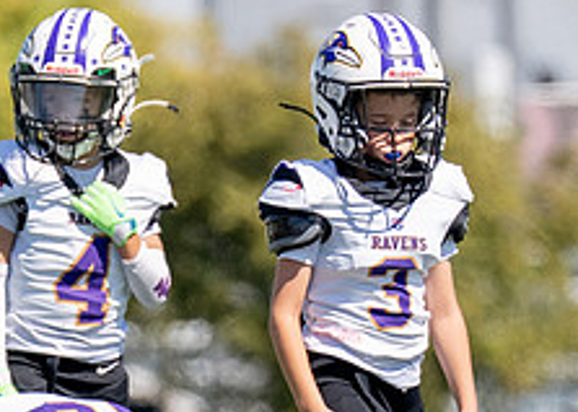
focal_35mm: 1222
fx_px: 20048
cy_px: 561
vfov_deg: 1.2
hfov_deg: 1.7
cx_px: 170
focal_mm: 200
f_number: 2.8
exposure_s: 1/4000
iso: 200
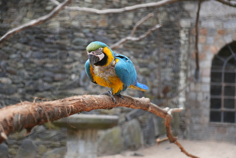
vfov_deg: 18.2
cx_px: 118
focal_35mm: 75
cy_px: 79
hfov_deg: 27.0
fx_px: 492
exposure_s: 1/160
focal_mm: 50
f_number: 2.8
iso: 100
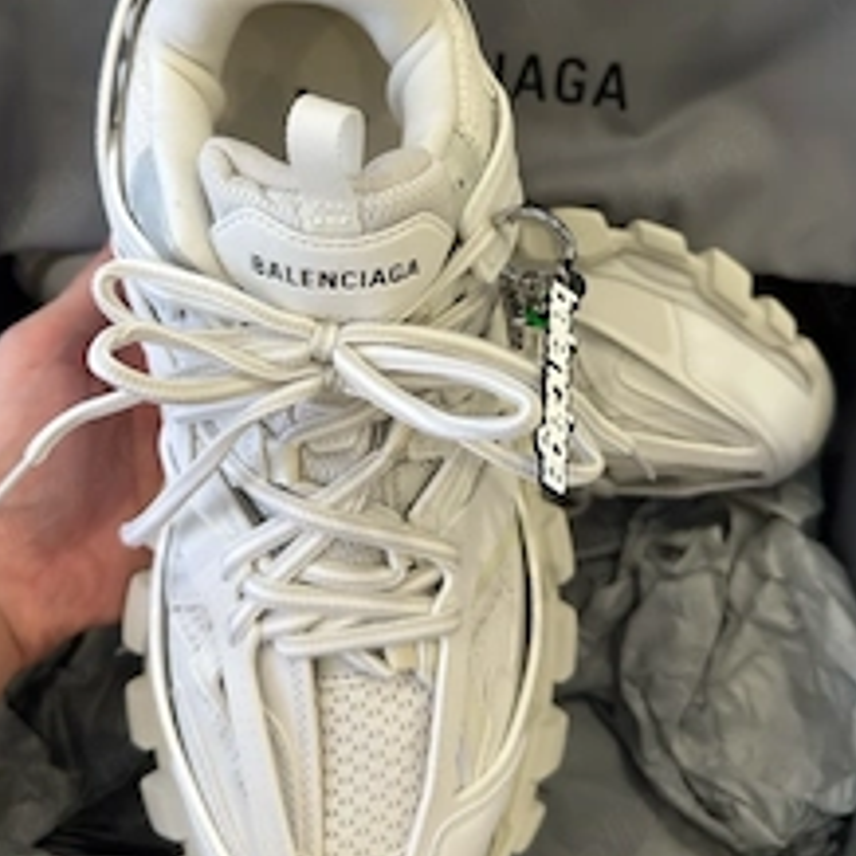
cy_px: 263
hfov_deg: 42.8
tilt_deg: -56.5
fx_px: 1091
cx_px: 408
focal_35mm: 39
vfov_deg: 42.1
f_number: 1.78
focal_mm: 6.76
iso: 125
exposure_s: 1/63
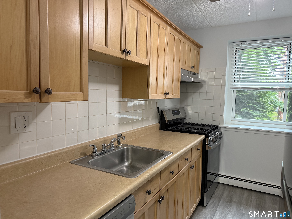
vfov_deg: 56.8
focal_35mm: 24
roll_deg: -0.7
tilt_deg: -3.8
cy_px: 110
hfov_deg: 71.6
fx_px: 202
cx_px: 146
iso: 250
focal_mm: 6.76
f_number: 1.78
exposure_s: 1/60
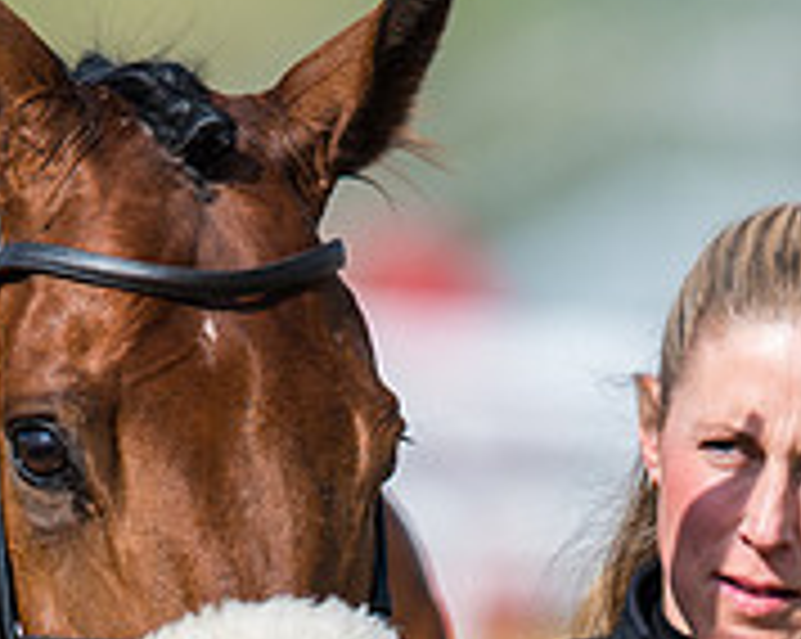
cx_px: 452
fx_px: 33816
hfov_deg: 1.4
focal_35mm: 1428
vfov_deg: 1.1
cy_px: 688
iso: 160
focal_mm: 400
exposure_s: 1/1250
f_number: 5
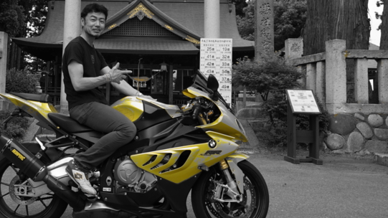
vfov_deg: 24.7
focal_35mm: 48
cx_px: 119
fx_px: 494
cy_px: 66
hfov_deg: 42.1
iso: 100
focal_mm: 21
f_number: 6.7
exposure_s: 1/90
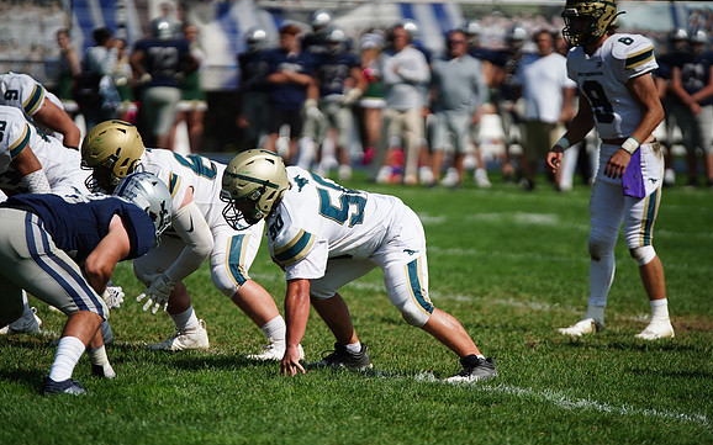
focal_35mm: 307
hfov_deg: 6.8
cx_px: 356
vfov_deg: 4.3
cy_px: 229
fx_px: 5964
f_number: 2.8
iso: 400
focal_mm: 300
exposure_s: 1/8000
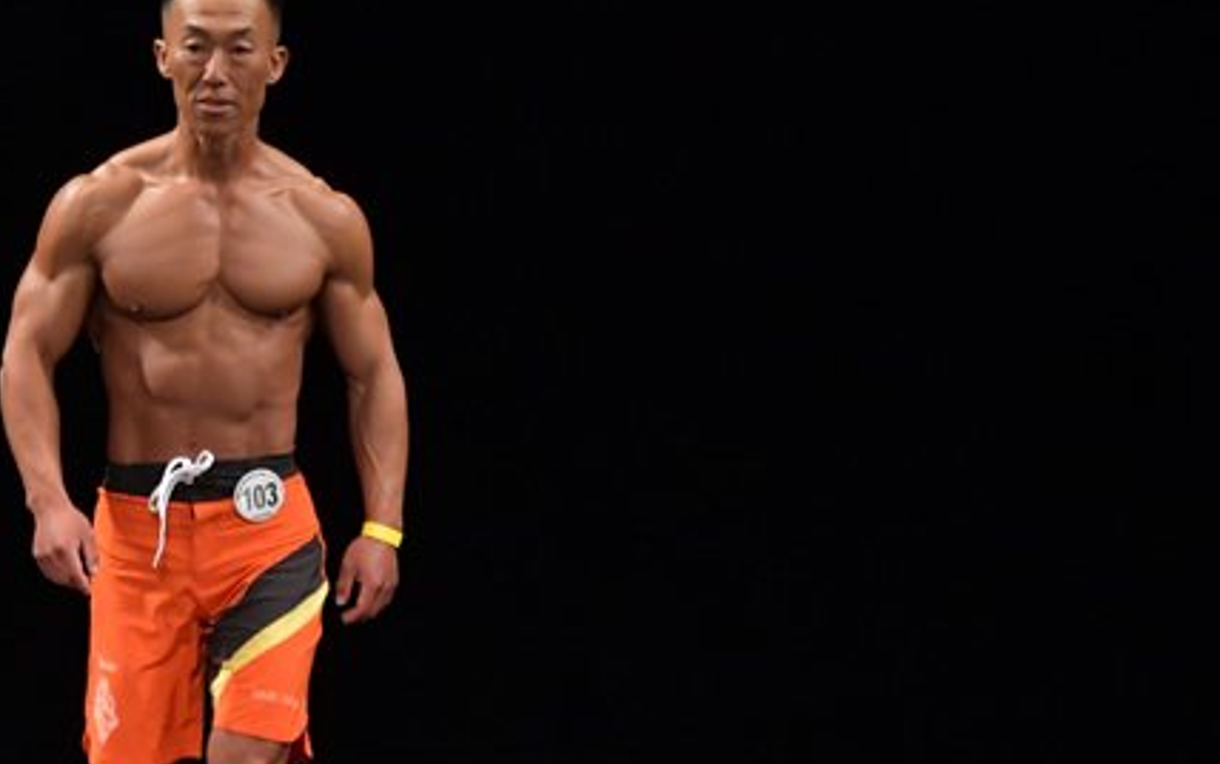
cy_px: 450
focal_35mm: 553
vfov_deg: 2.4
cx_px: 138
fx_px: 18396
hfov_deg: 3.8
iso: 3200
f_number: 5.6
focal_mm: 200
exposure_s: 1/400
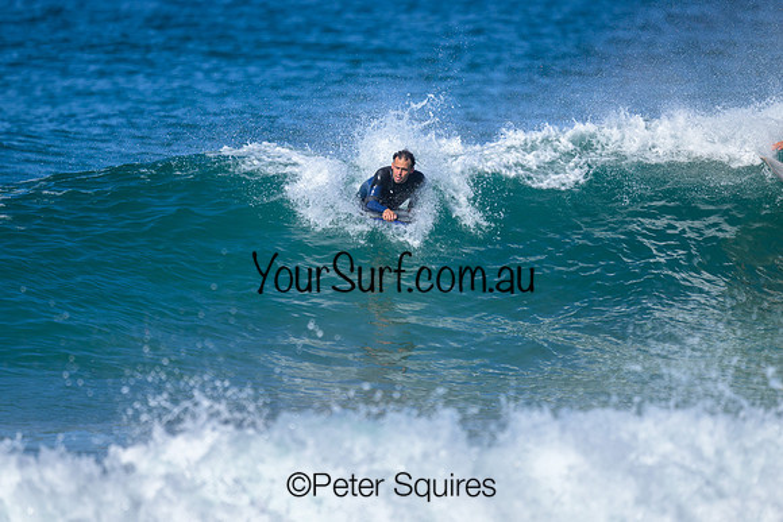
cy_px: 260
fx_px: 19331
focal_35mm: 889
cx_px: 358
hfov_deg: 2.3
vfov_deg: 1.5
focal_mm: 800
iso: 320
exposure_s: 1/2000
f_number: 6.3
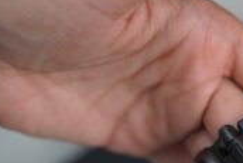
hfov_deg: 16.5
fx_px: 817
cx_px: 247
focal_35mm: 121
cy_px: 175
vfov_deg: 11.2
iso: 1600
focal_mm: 52
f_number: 4
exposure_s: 1/160
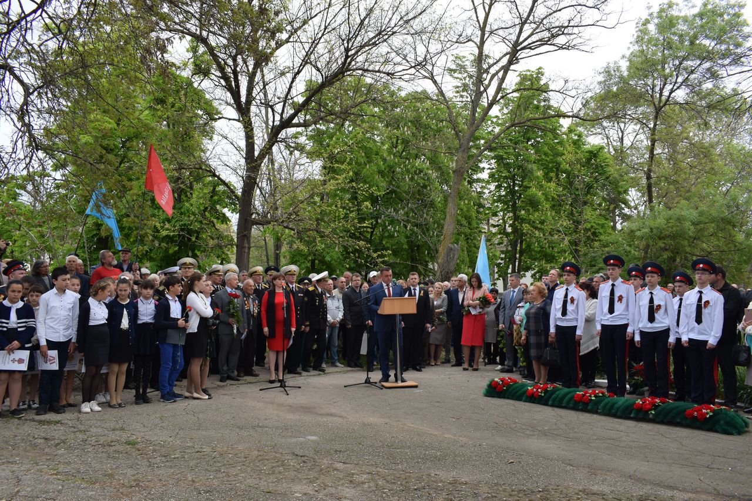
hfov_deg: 61.9
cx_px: 376
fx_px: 627
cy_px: 250
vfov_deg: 43.6
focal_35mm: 30
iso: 200
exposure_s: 1/250
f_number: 8
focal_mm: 20
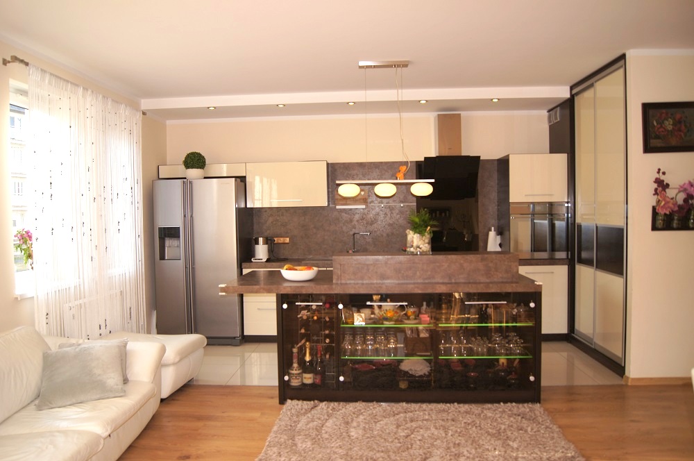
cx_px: 347
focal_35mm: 27
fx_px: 520
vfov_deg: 47.8
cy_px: 230
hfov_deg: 67.4
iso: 100
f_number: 4
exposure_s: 1/60
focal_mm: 18
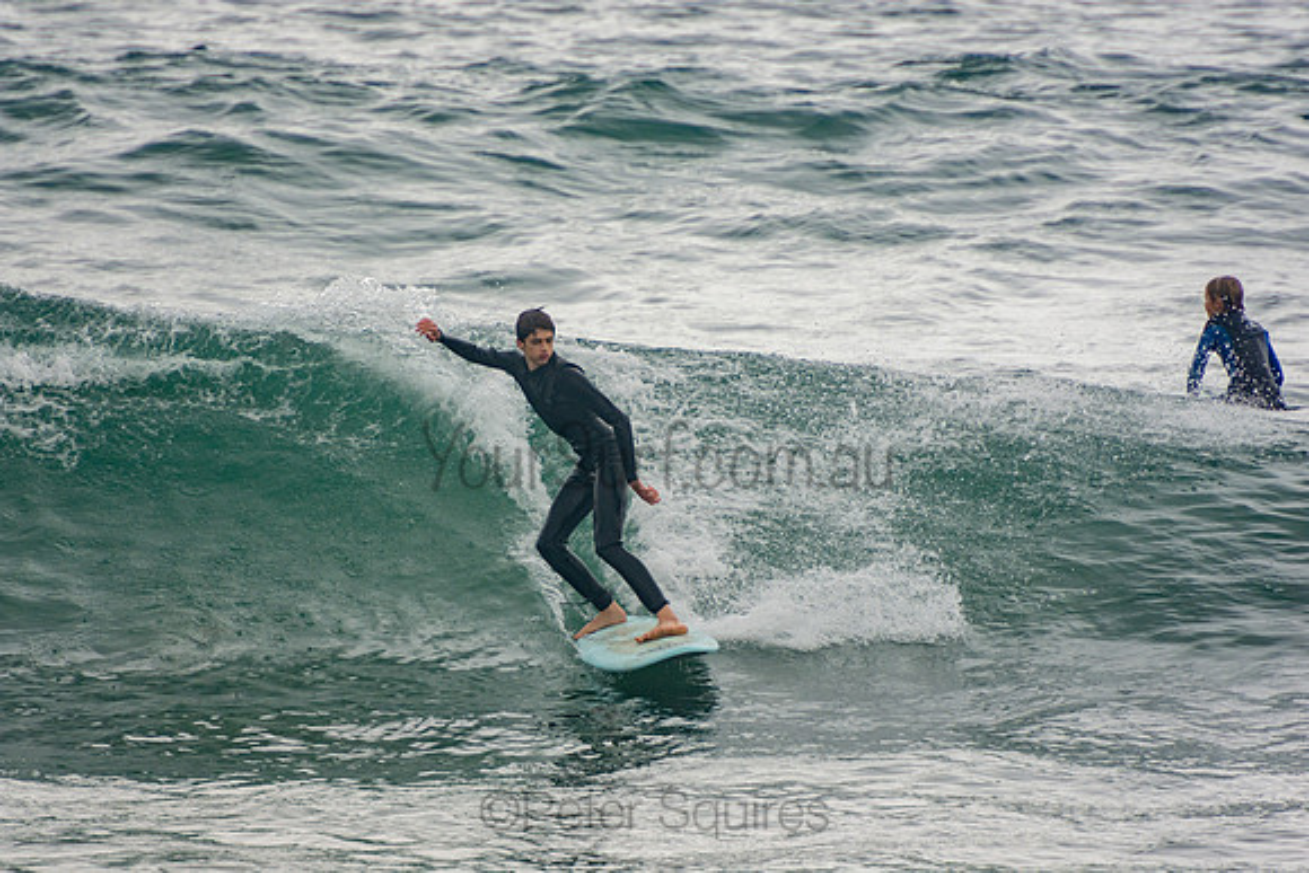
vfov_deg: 2.3
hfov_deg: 3.4
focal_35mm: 600
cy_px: 436
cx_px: 654
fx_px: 21821
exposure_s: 1/1250
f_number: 5.6
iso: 280
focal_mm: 400
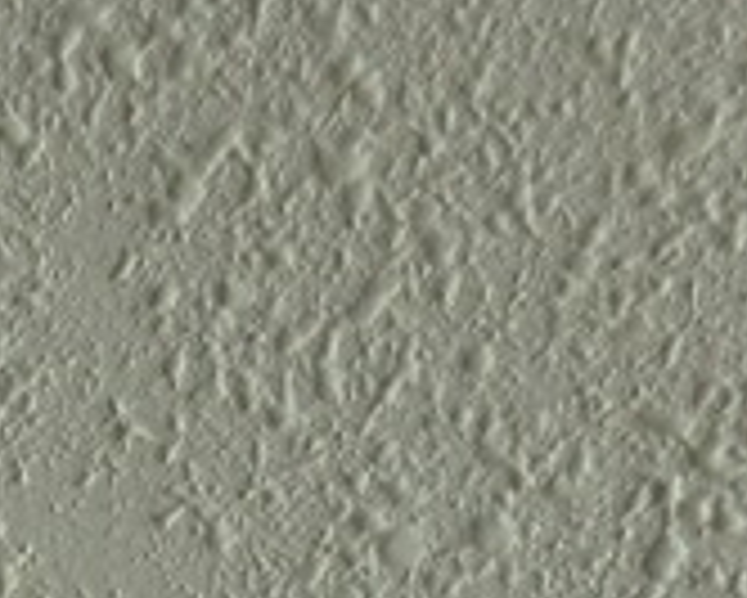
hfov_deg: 19.7
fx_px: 1748
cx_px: -482
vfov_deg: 16.5
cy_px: 1057
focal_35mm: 79
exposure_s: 1/60
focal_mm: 3.7
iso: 200
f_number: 3.5
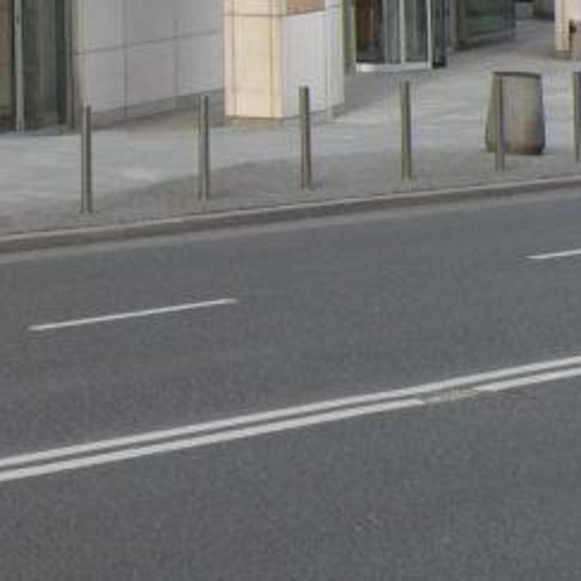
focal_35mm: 163
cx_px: -81
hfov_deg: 10.6
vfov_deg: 10.3
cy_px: -305
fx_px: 3095
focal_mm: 7.4
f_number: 3.5
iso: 64
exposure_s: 1/103
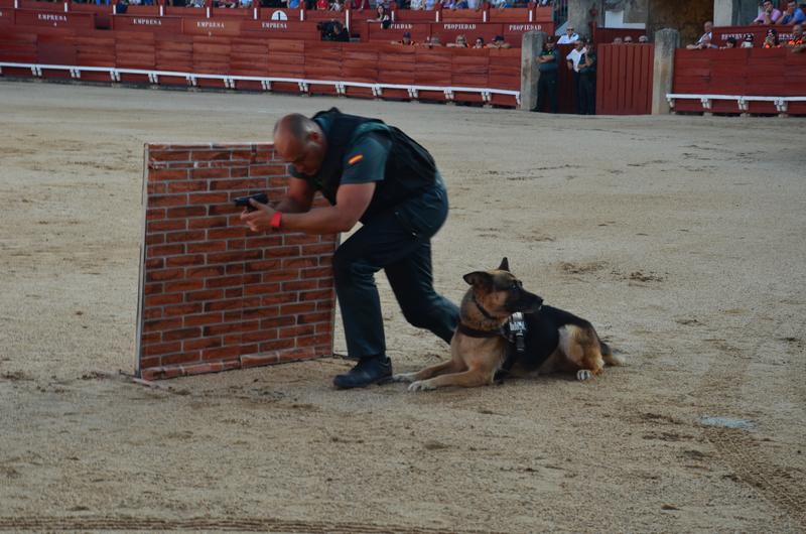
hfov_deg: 23.4
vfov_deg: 15.6
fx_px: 1944
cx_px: 403
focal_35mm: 87
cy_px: 267
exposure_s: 1/50
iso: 250
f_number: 8
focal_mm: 58
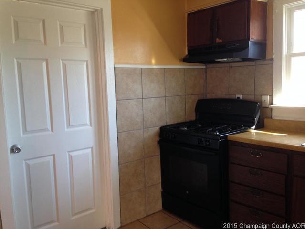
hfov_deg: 55.3
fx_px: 291
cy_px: 114
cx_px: 152
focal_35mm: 33
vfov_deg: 43.0
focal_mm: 4.12
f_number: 2.4
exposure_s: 1/20
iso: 125
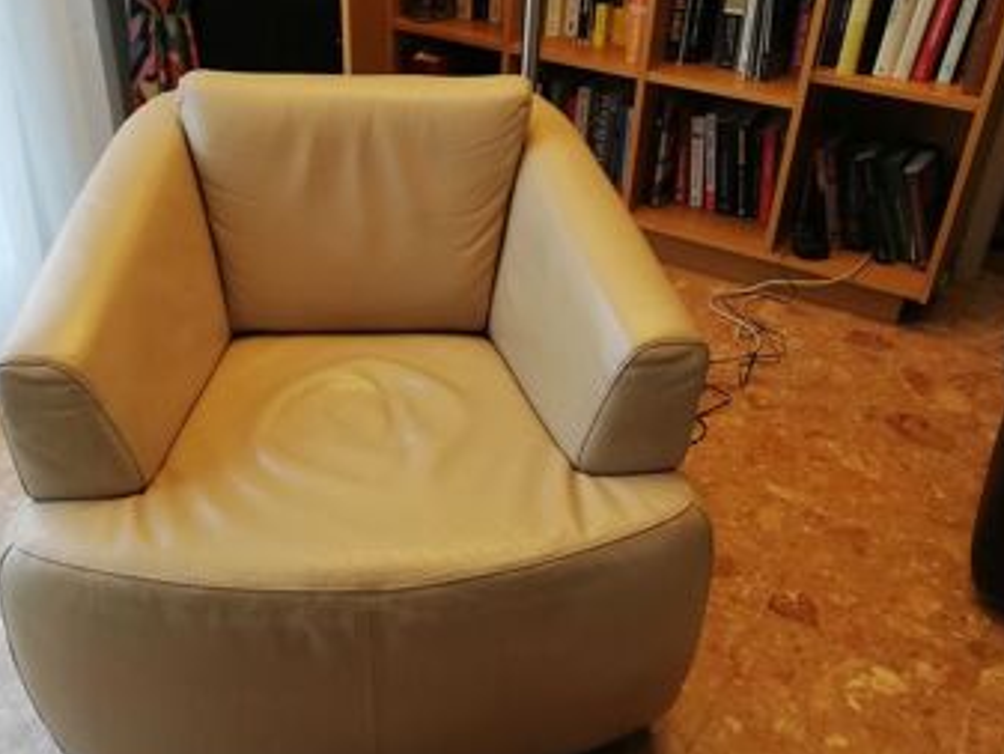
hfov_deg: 50.0
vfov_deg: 38.7
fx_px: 1074
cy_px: 364
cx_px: 447
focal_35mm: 37
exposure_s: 1/33.3
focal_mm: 3.81
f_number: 2.2
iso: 250
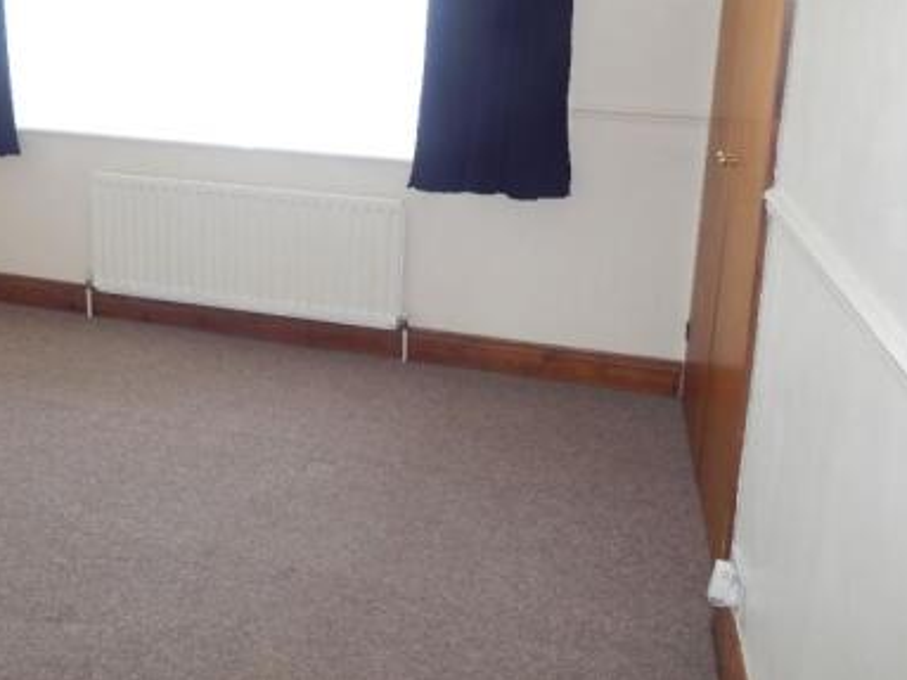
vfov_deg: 39.5
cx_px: 337
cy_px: 167
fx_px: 917
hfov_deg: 52.1
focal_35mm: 35
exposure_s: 1/30
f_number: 3
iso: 125
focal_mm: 4
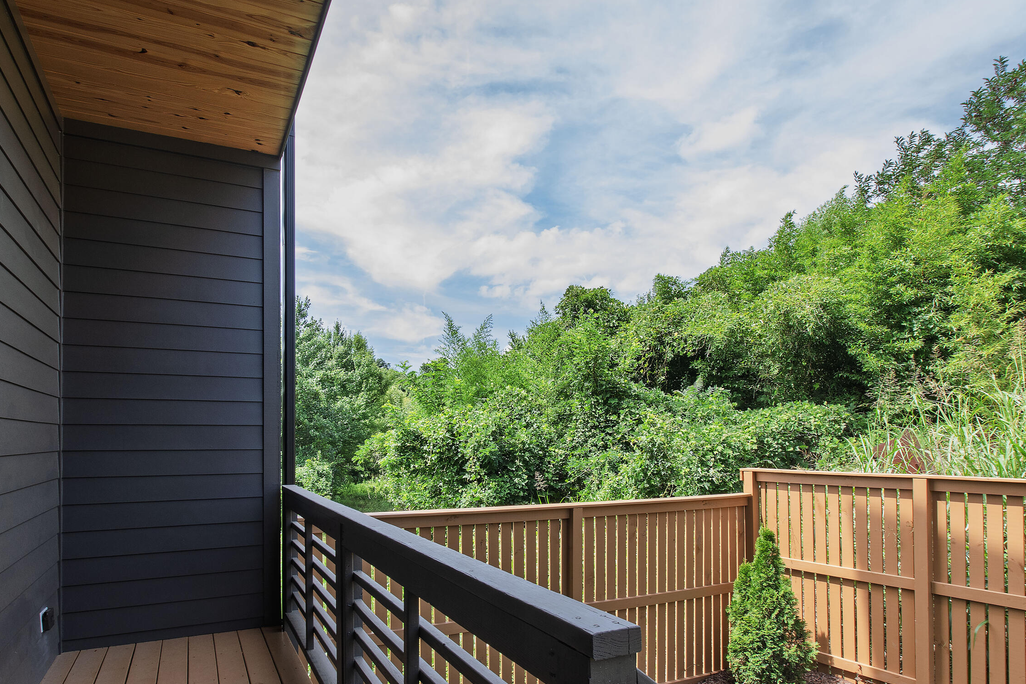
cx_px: 475
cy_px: 424
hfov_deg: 83.8
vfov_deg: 61.2
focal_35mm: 20
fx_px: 570
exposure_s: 1/60
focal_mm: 10
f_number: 8
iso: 100
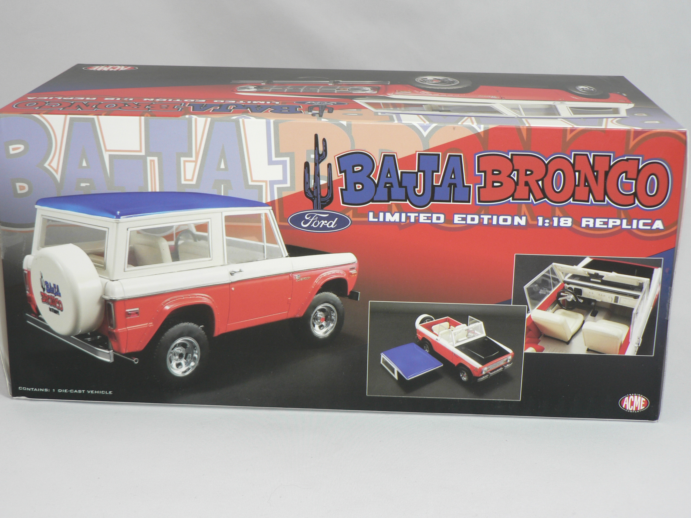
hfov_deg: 32.7
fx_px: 1178
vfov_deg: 24.8
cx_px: 346
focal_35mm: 59
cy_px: 259
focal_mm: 9.9
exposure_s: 1/60
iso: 80
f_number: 3.2
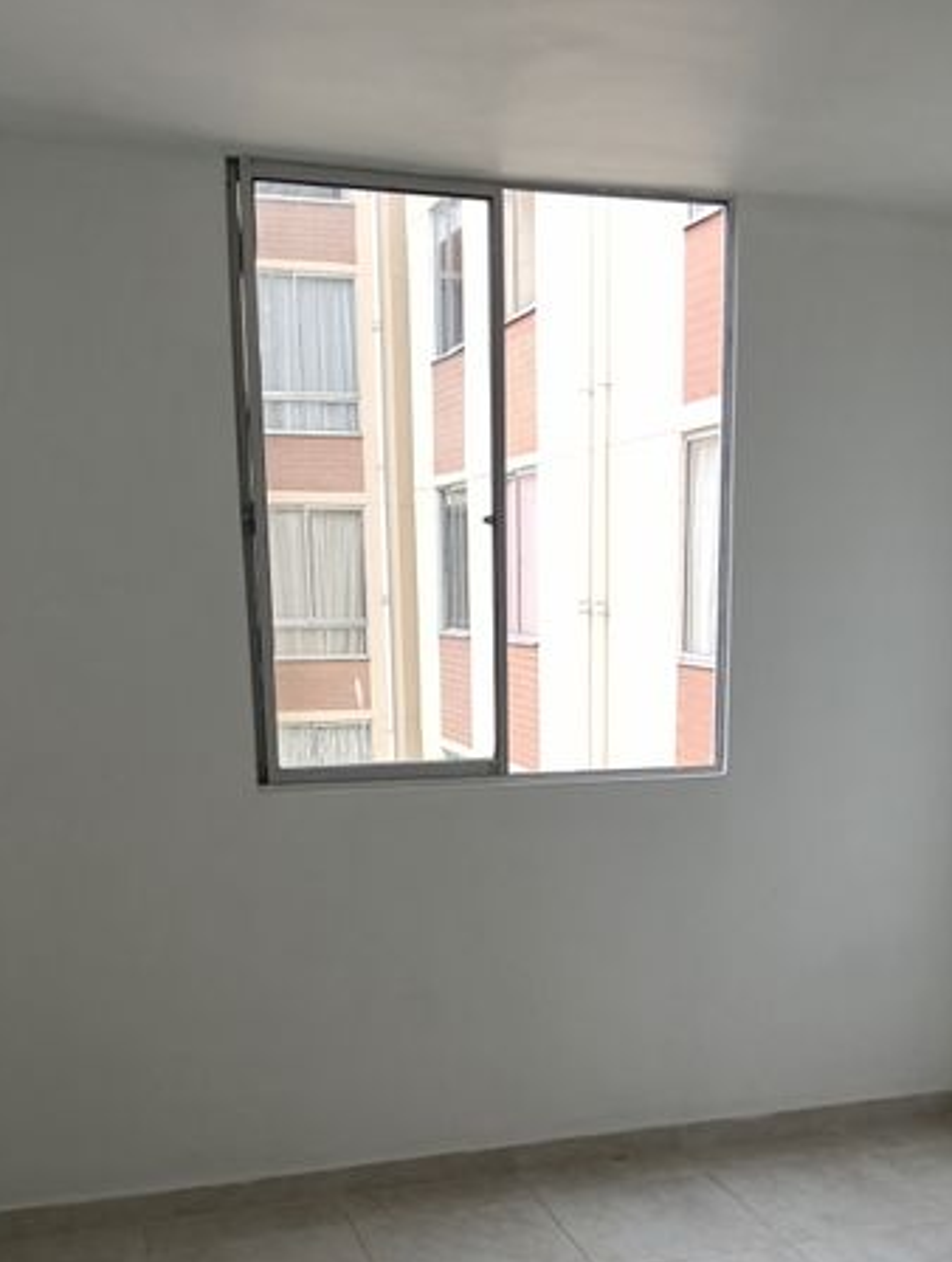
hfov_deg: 35.9
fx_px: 1461
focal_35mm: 40
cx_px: 580
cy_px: 921
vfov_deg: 45.4
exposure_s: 1/120
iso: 64
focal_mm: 3.98
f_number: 1.8
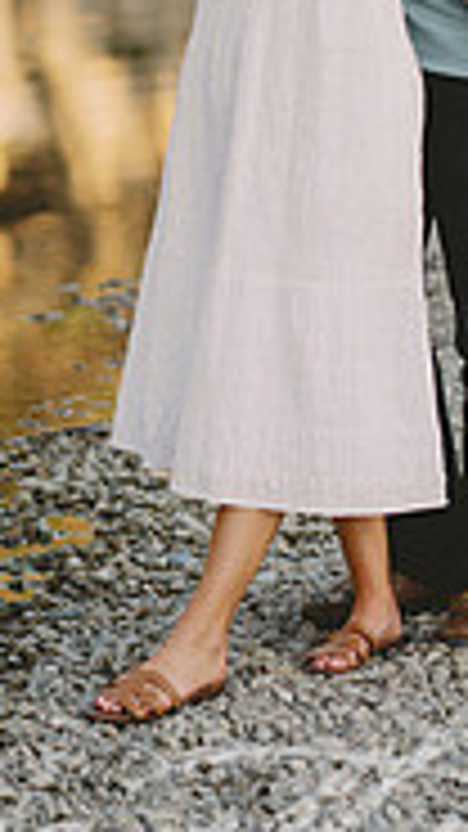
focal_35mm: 217
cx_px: 356
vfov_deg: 9.9
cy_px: 13
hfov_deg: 5.6
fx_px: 4789
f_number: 2.5
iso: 125
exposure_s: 1/800
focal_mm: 85
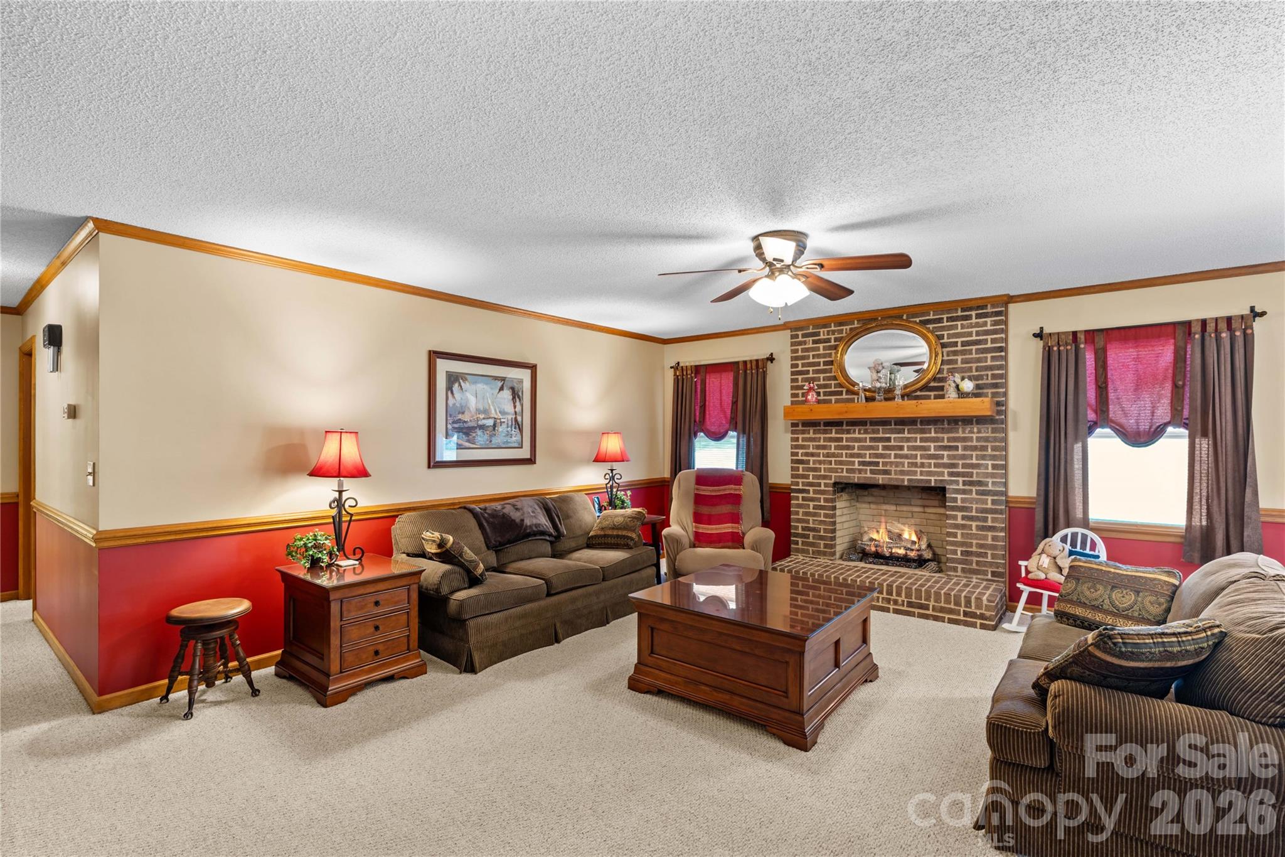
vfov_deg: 73.7
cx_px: 642
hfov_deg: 96.7
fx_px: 571
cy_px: 428
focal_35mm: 16
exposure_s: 2
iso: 100
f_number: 8
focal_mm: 16
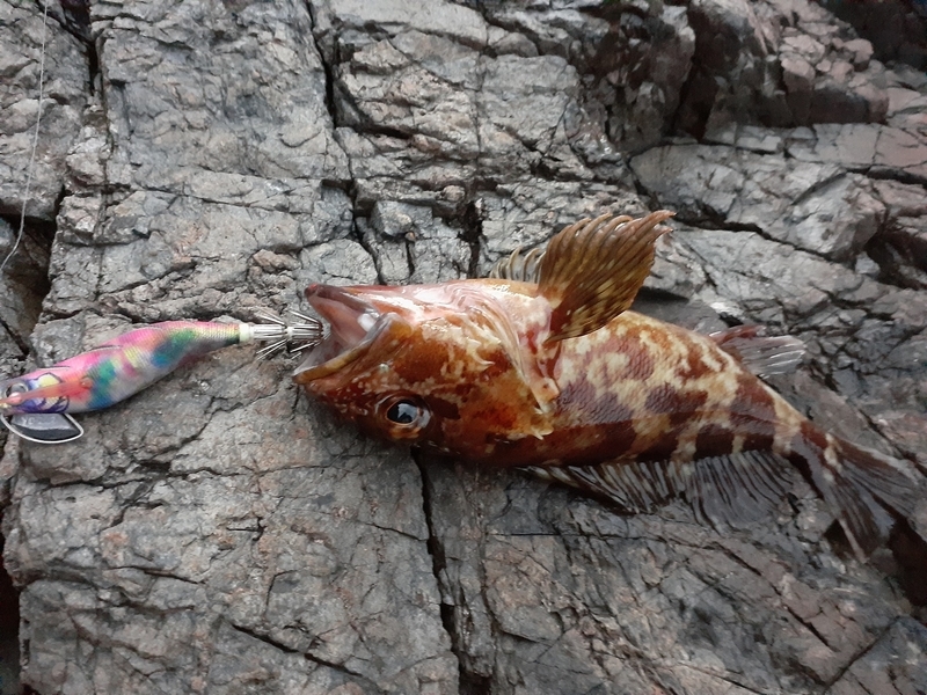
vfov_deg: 51.4
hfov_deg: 65.3
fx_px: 723
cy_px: 348
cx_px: 464
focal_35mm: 27
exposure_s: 1/17
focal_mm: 3.6
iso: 800
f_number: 1.9
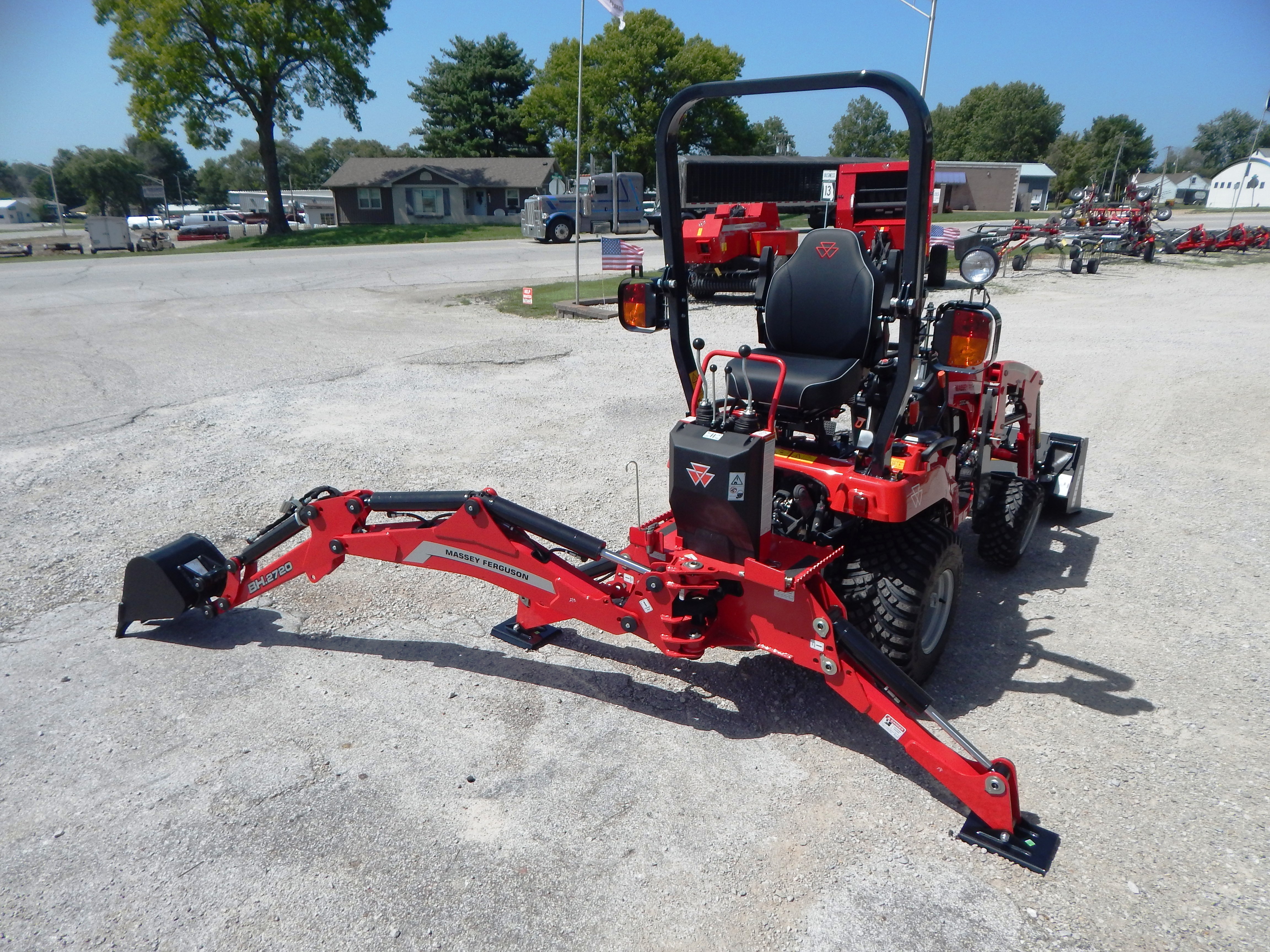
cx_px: 635
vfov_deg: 61.1
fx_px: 807
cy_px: 476
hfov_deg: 76.4
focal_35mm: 22
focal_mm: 4
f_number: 6
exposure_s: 1/640
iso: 125
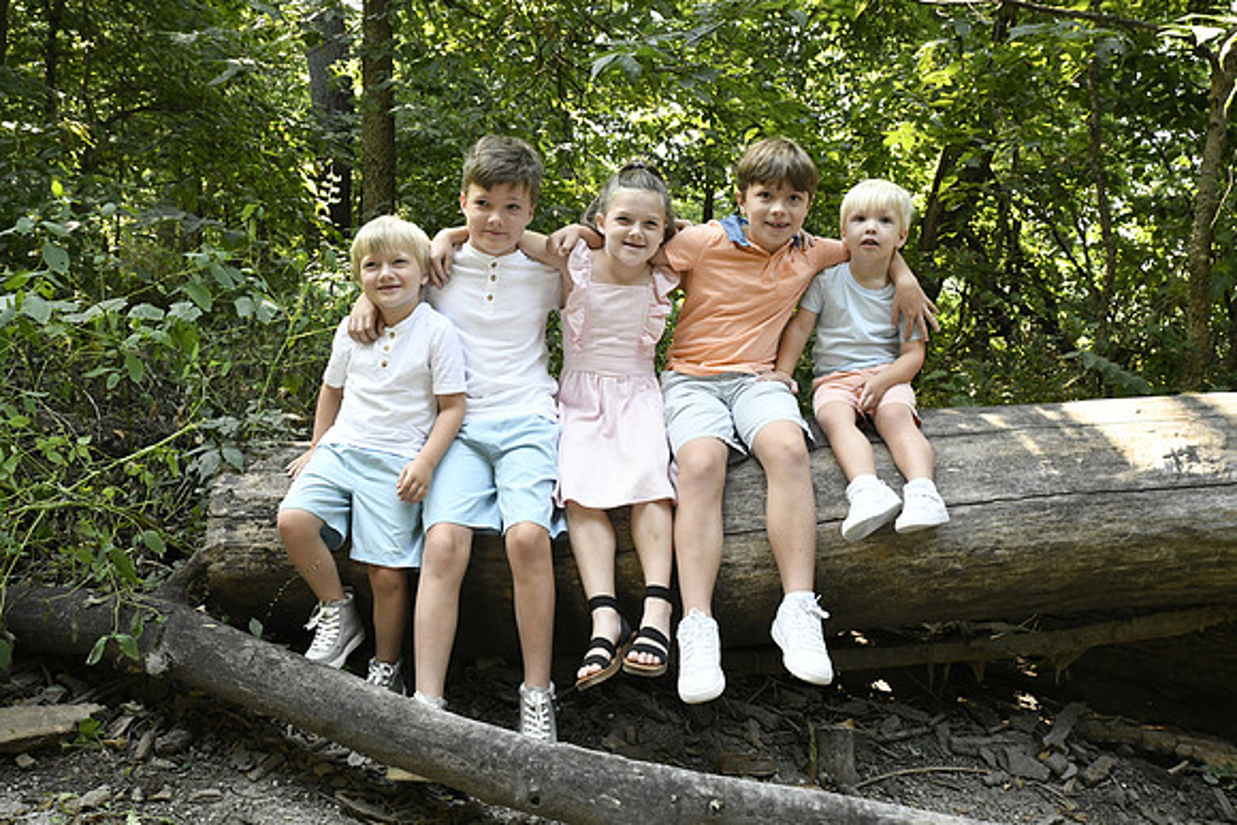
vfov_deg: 42.3
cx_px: 618
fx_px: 1065
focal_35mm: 31
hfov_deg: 60.3
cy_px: 412
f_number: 8
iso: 6400
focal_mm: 31
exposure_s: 1/250
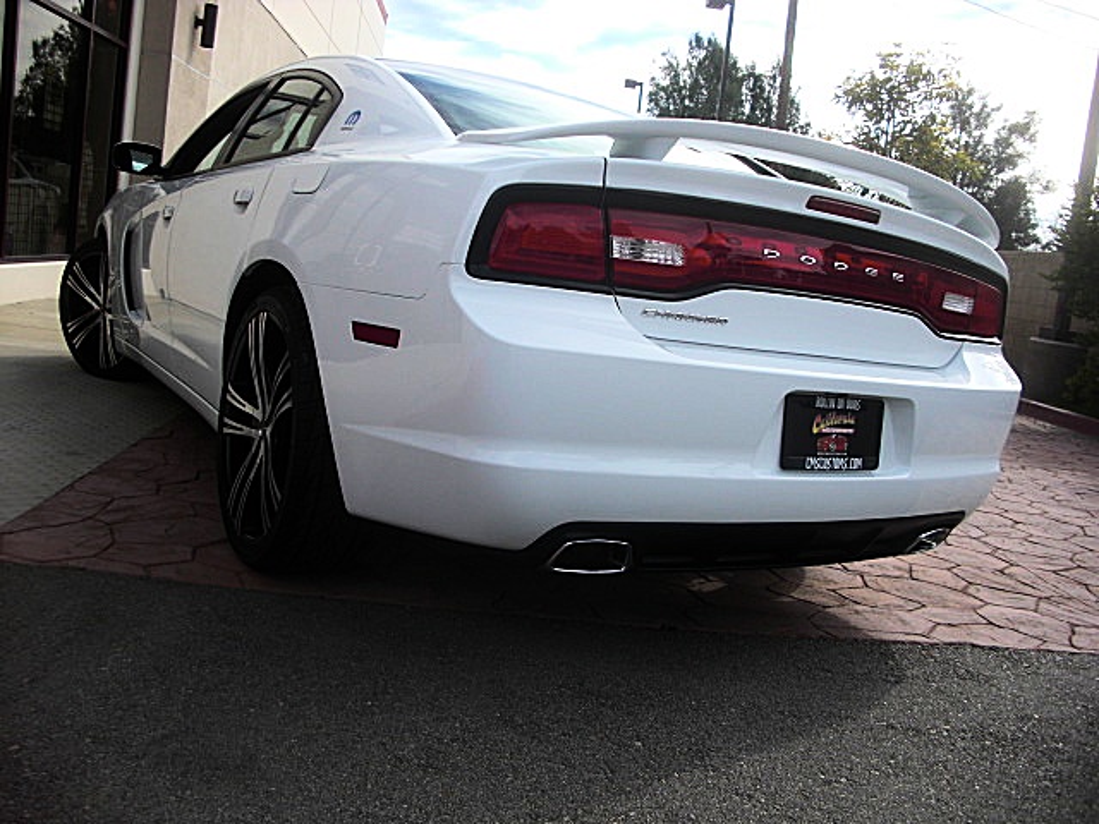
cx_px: 550
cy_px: 412
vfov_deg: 39.7
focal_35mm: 36
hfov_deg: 51.4
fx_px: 1143
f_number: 2.8
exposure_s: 1/500
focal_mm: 6.3
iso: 50
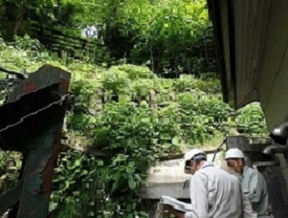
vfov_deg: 63.6
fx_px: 175
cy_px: 109
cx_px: 144
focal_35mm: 21
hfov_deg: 78.9
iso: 125
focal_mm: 3.7
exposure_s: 1/250
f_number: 3.5
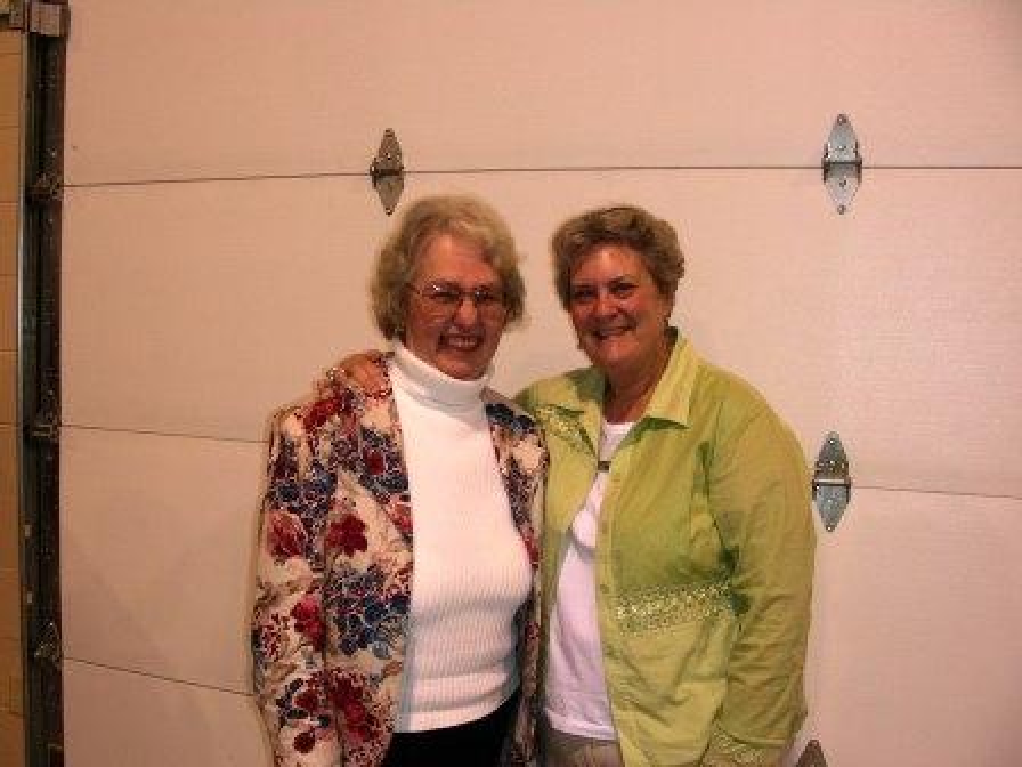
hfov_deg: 49.0
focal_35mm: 38
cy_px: 384
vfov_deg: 37.7
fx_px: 1122
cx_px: 511
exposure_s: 1/30
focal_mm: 6.3
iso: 50
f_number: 3.5
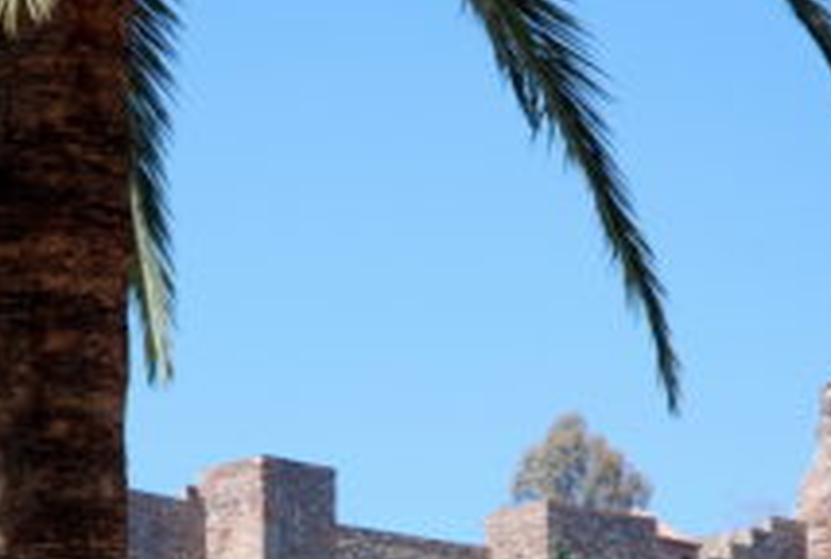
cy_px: 421
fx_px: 5671
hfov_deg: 8.4
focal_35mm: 245
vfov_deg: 5.6
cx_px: 400
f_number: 5
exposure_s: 1/400
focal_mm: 70
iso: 200
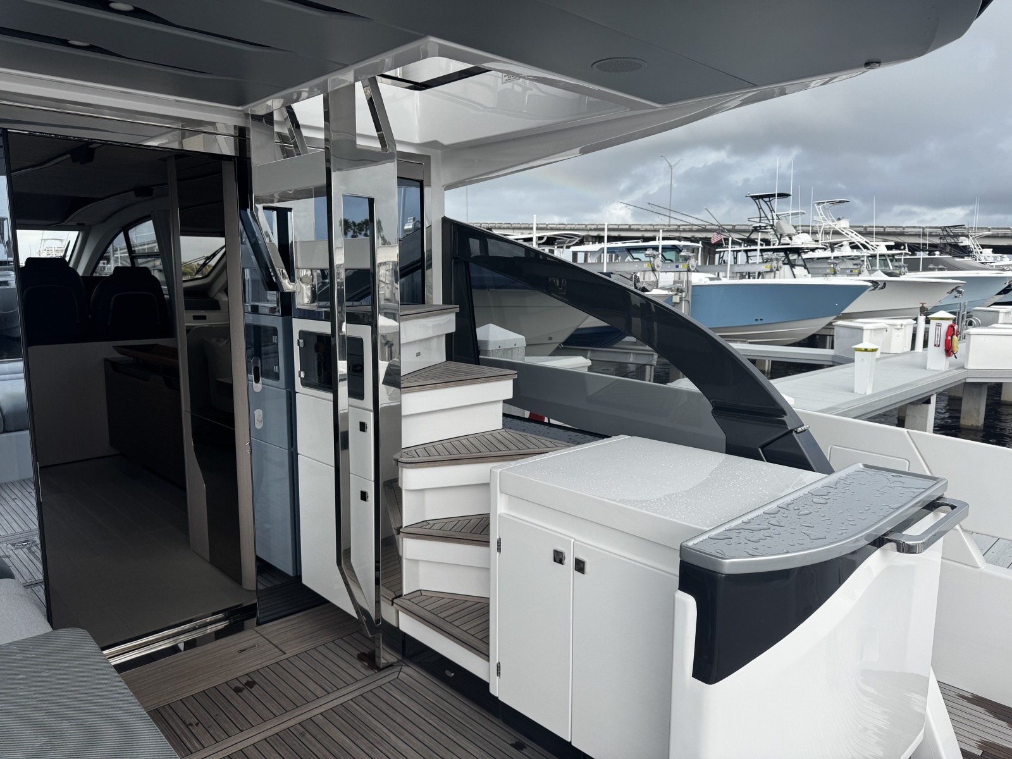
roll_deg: -0.2
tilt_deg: -8.7
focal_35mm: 24
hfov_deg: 71.6
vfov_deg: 56.8
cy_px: 380
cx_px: 506
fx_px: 702
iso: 80
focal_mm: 6.76
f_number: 1.78
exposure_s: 1/3096
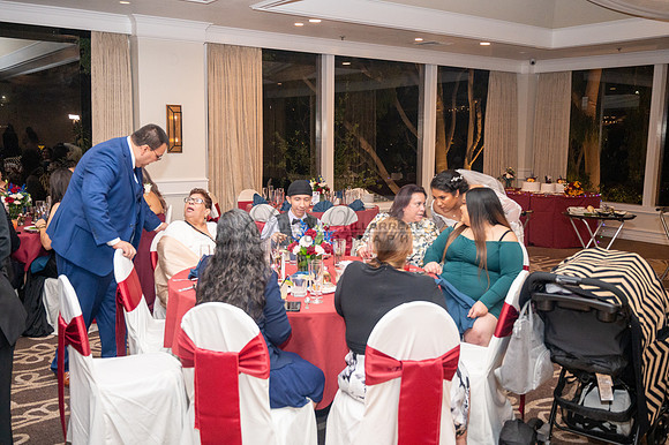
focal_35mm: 35
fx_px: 650
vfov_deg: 37.8
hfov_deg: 54.5
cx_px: 334
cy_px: 222
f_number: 4
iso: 2500
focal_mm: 35
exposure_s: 1/200
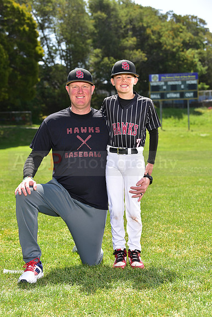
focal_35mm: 82
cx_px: 106
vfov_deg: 24.8
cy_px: 158
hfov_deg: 16.7
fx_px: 724
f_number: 5.6
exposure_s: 1/200
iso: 80
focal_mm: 82
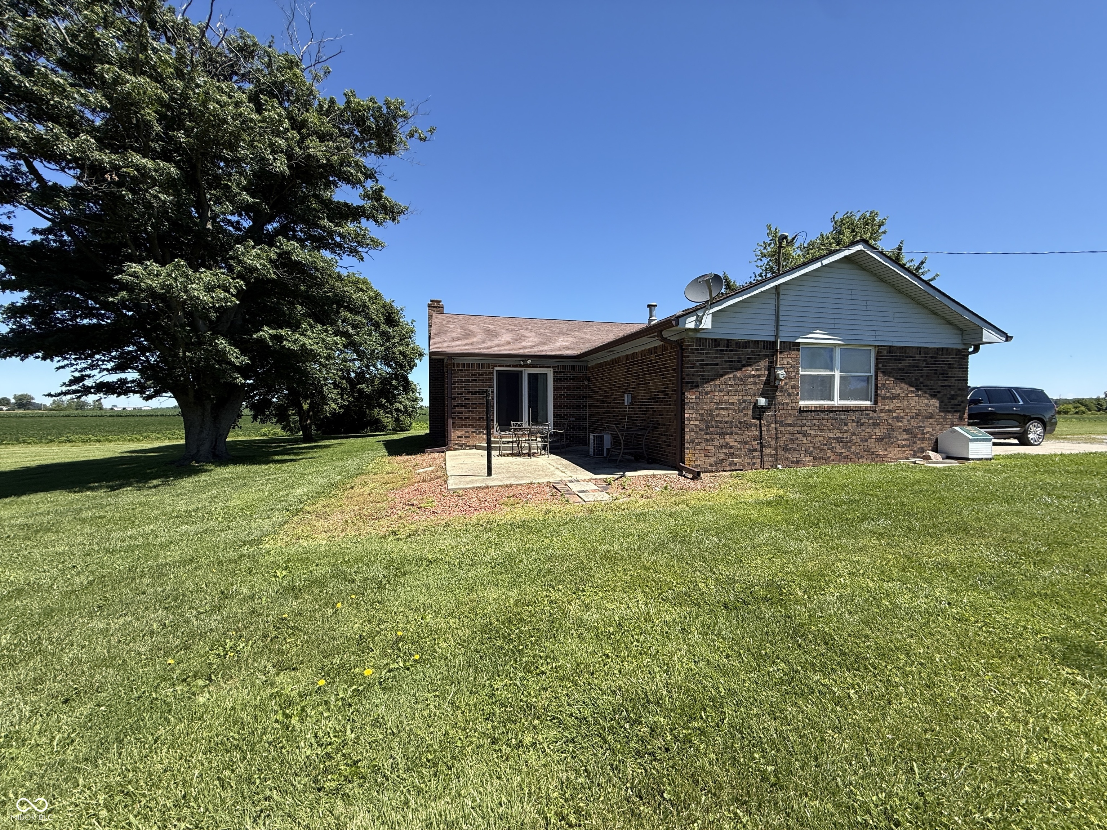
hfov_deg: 102.1
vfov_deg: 85.7
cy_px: 415
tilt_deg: -0.3
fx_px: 448
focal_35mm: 14
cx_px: 554
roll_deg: -0.5
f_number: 2.2
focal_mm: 2.22
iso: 50
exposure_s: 1/1125
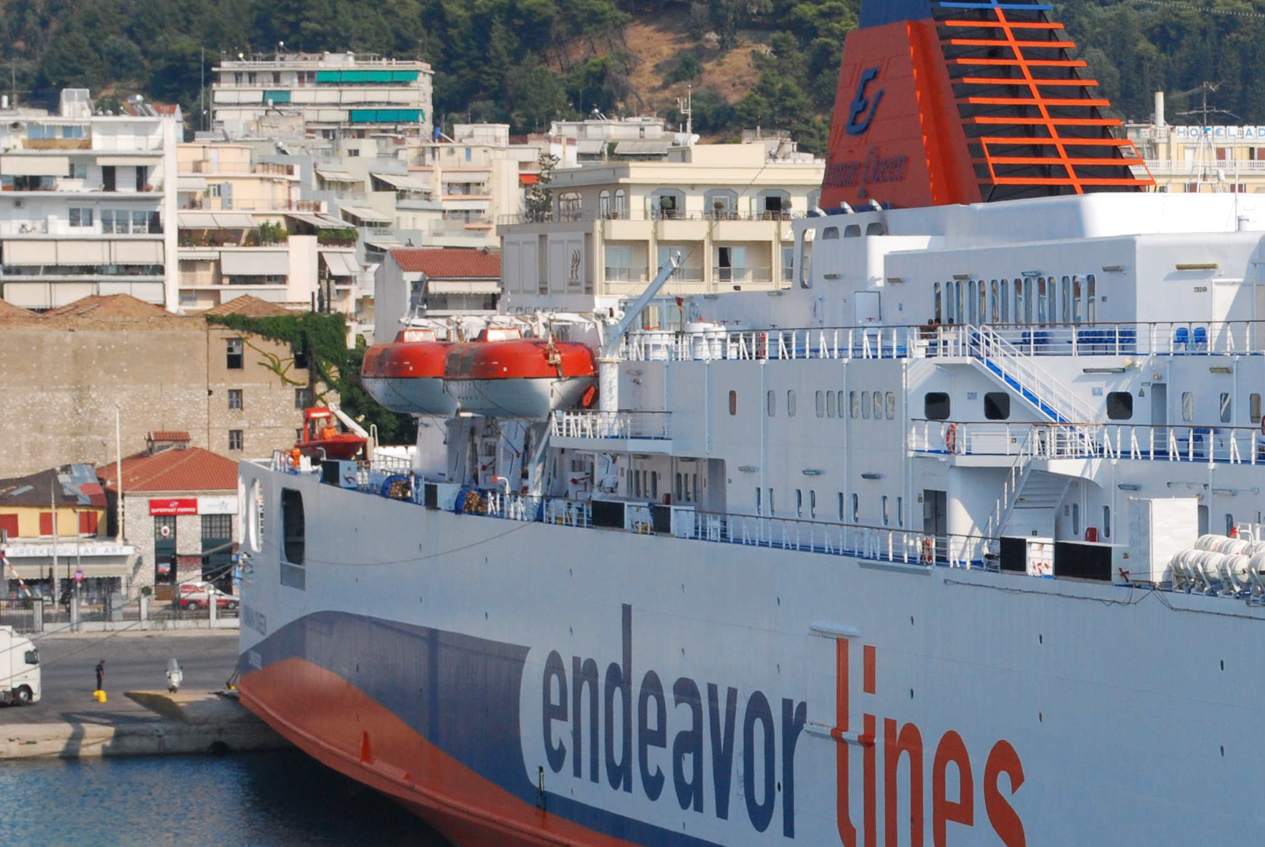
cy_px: 546
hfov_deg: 14.0
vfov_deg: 9.5
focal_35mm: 145
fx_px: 5101
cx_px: 1126
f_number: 11
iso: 400
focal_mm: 50
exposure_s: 1/500
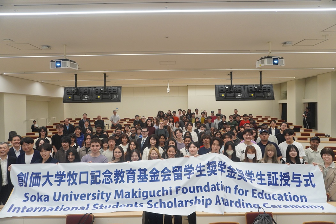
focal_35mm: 24
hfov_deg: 73.8
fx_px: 224
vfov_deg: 53.1
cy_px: 112
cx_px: 168
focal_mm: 16
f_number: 4
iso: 640
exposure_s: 1/160
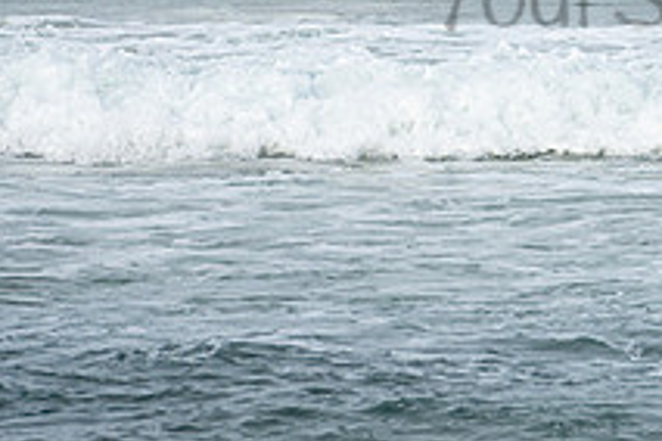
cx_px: 752
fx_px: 14986
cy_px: -45
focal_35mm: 815
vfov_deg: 1.7
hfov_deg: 2.5
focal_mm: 200
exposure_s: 1/800
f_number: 5
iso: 100
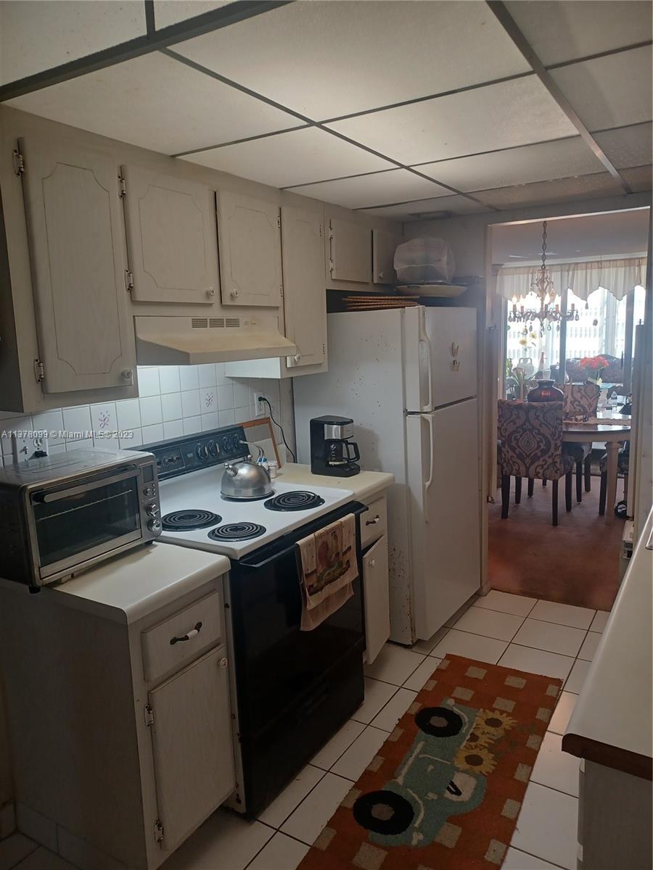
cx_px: 326
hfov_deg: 54.9
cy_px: 435
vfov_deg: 69.4
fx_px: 629
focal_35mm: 25
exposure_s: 1/60
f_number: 1.8
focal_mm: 4.6
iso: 250
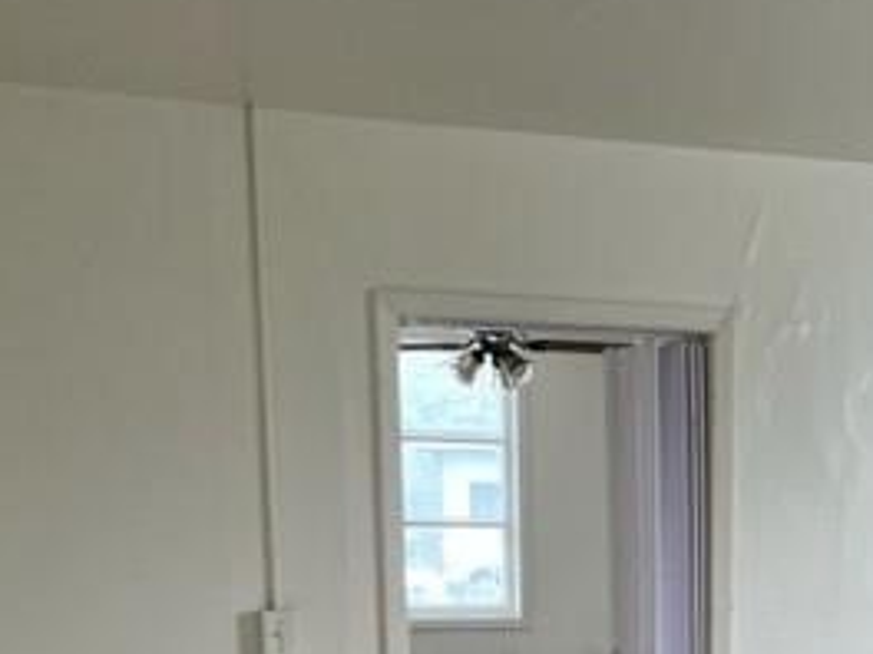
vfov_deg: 21.5
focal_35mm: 63
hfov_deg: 29.6
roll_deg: -0.8
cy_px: 796
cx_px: 761
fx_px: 1589
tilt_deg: -8.8
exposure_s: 1/121
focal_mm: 5.7
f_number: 1.5
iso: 64
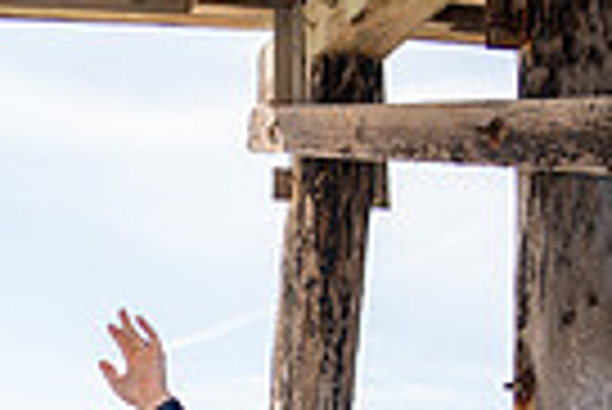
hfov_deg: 18.1
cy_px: 777
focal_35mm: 102
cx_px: -266
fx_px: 1736
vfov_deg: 12.2
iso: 160
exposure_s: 1/500
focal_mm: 24
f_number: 4
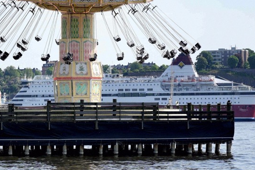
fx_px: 1105
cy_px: 58
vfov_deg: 8.8
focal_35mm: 156
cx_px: 36
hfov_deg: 13.1
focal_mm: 70
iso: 100
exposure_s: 1/1600
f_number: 4
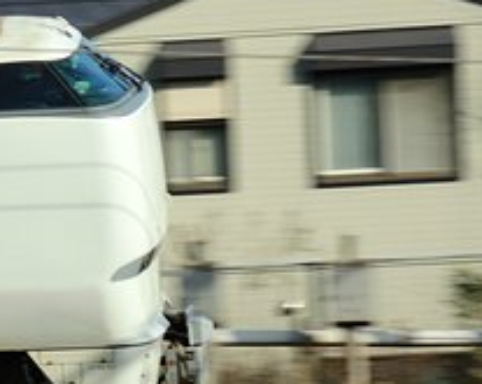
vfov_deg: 3.2
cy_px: 128
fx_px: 6895
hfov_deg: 4.0
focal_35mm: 484
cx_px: -49
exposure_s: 1/160
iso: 180
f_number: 4
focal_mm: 42.8
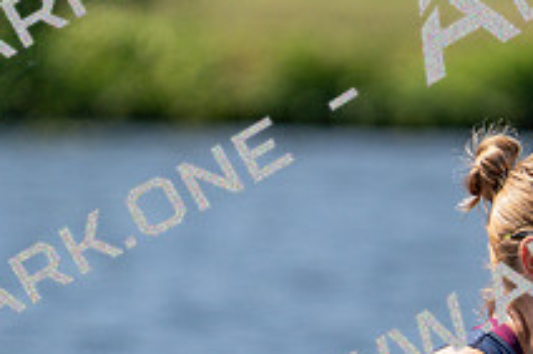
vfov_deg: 1.1
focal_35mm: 1207
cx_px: 556
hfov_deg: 1.7
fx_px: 17856
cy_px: 453
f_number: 6.3
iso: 250
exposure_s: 1/2000
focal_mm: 441
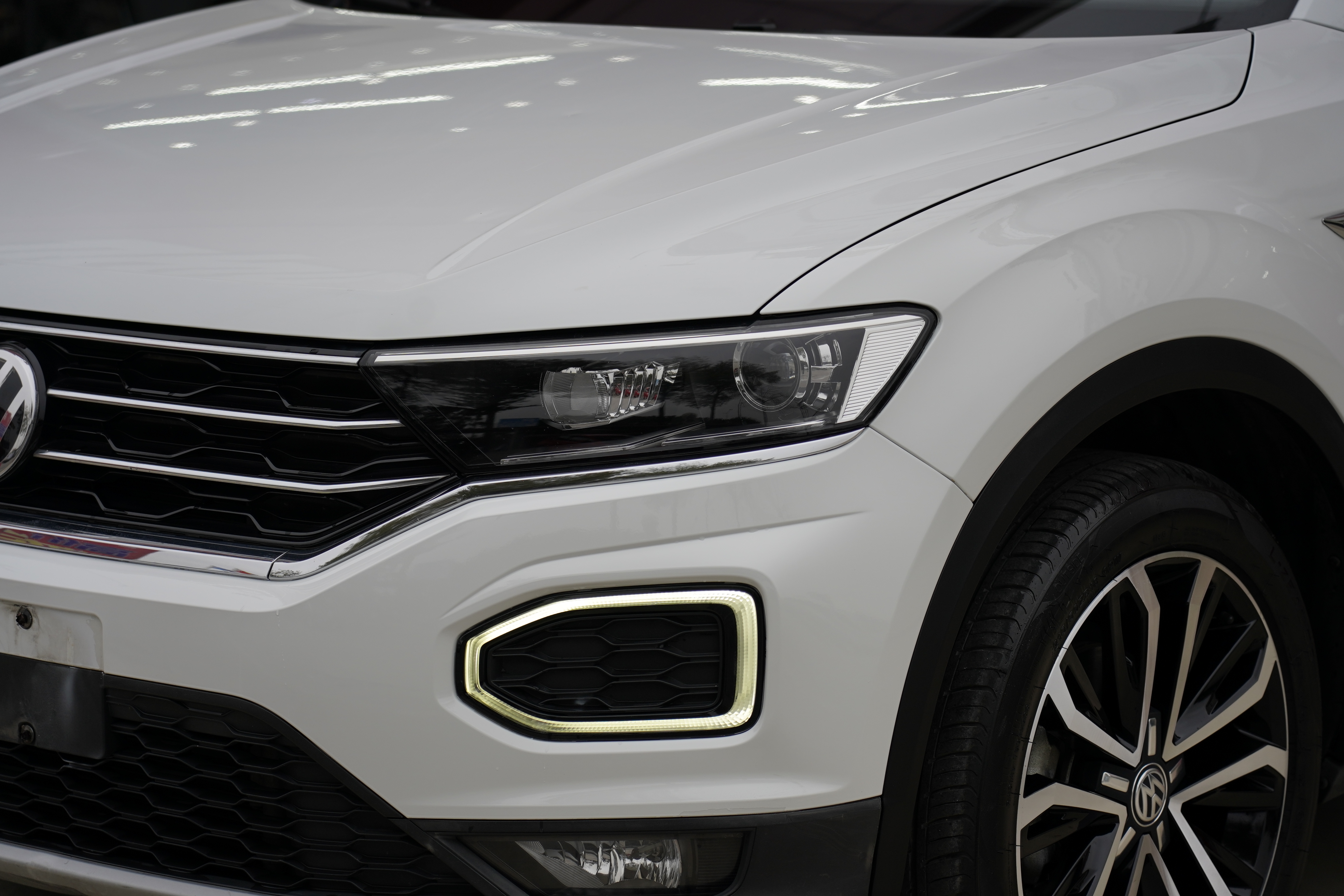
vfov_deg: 13.0
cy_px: 448
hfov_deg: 19.5
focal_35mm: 105
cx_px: 672
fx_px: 3920
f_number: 4
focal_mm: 105
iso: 250
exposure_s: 1/125
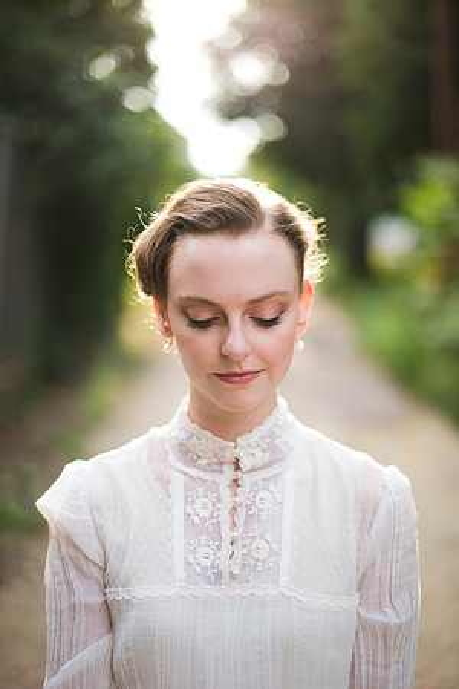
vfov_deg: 39.6
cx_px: 230
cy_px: 344
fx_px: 956
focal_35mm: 50
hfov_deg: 27.0
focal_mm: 50
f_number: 1.4
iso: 200
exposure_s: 1/1000
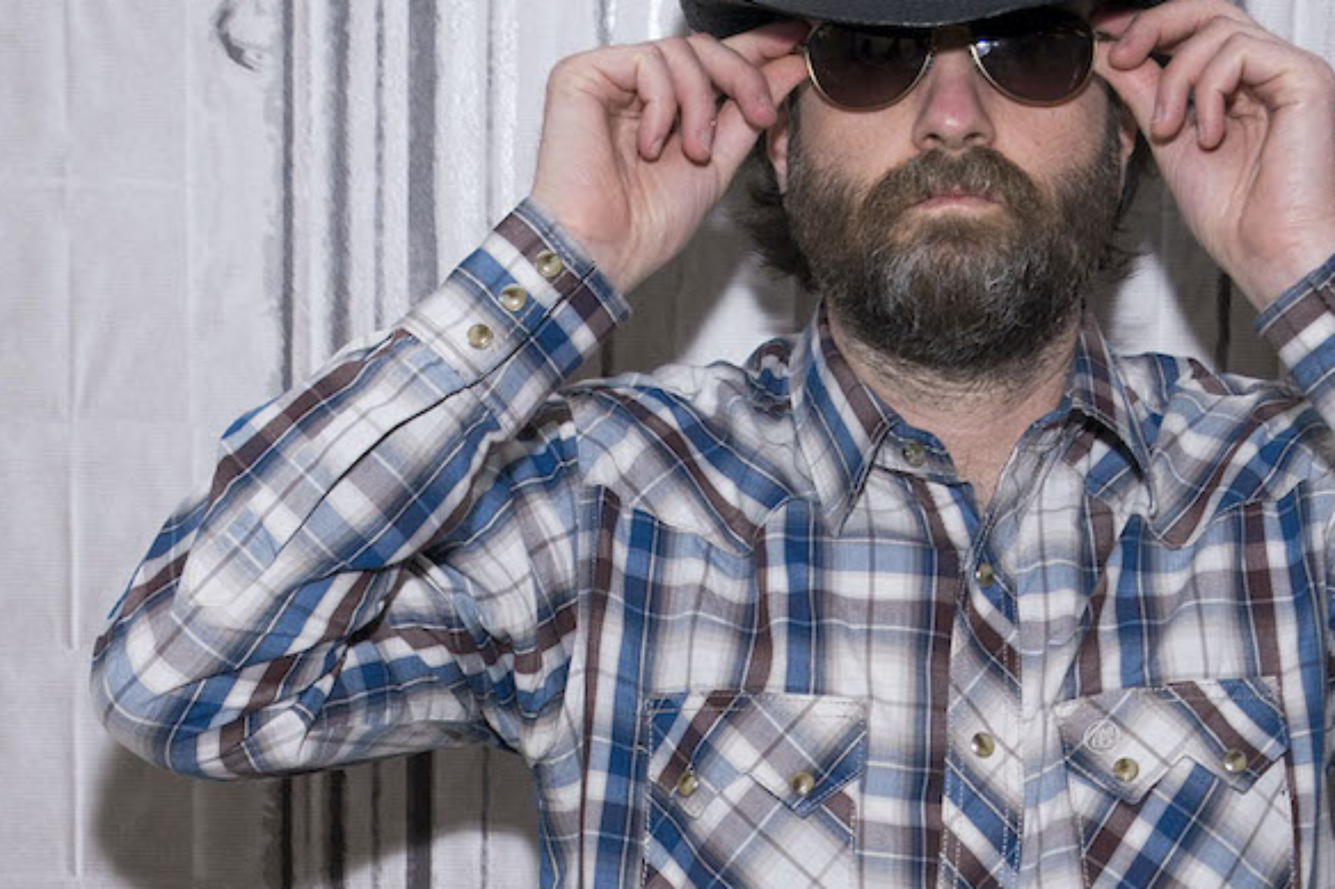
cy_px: 586
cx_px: 976
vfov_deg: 18.4
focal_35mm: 74
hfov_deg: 27.0
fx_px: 2743
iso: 800
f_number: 4
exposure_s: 1/160
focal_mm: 36
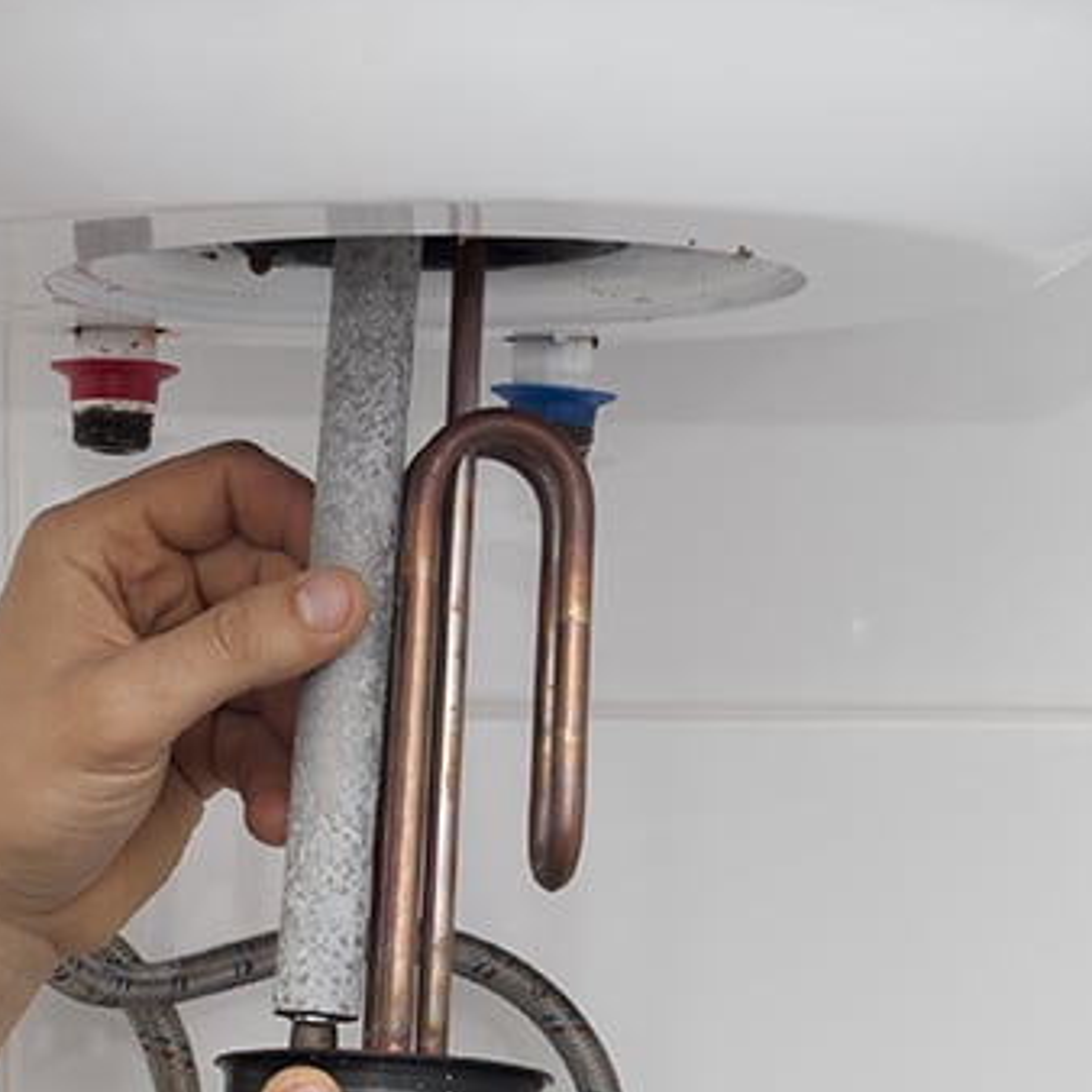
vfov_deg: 10.3
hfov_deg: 10.3
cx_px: 394
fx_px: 6067
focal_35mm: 170
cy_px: 572
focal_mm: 50
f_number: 5.6
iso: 100
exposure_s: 1/60
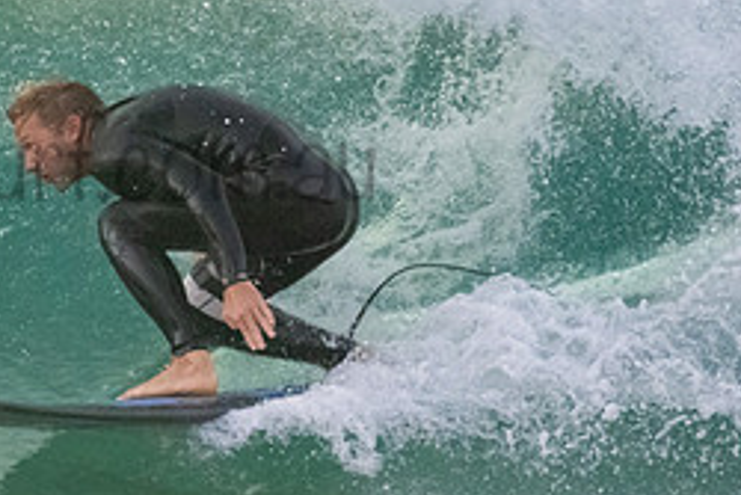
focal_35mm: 1738
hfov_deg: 1.2
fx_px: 35793
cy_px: 132
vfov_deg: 0.8
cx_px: 62
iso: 5600
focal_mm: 500
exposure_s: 1/800
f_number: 5.6
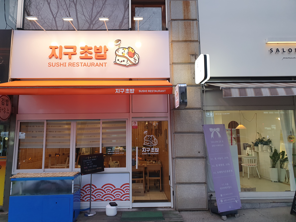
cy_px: 111
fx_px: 222
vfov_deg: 53.1
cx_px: 148
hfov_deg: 67.3
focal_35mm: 26
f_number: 2.4
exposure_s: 1/120
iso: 100
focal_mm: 4.32
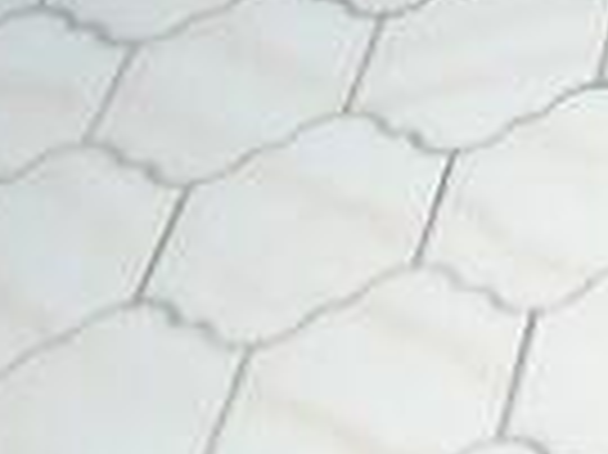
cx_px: 1883
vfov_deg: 6.7
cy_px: -1254
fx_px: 3194
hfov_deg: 8.8
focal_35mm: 182
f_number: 2.9
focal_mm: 4.3
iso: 250
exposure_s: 1/25
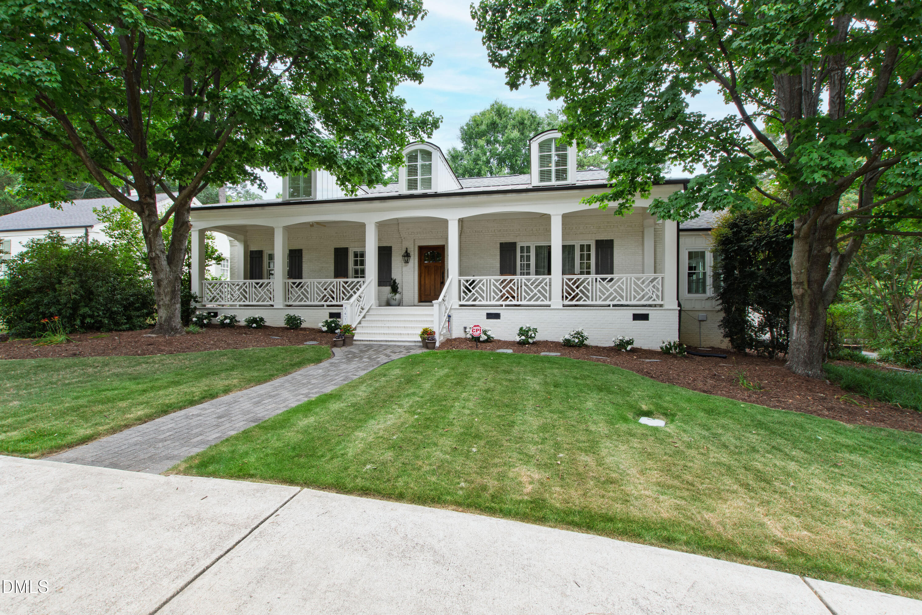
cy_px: 308
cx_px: 461
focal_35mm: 15
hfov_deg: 100.4
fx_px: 384
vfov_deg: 77.3
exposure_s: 1/40
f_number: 8
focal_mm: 10
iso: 125
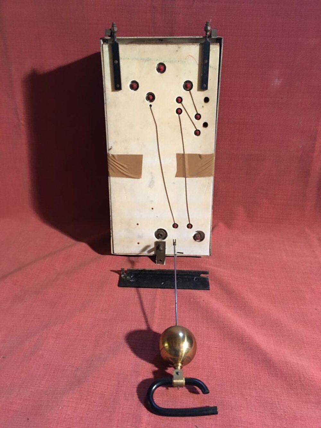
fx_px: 359
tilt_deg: -24.8
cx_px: 160
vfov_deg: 61.7
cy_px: 214
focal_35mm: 29
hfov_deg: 48.2
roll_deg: +0.5
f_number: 2.2
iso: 160
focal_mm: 4.15
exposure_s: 1/33
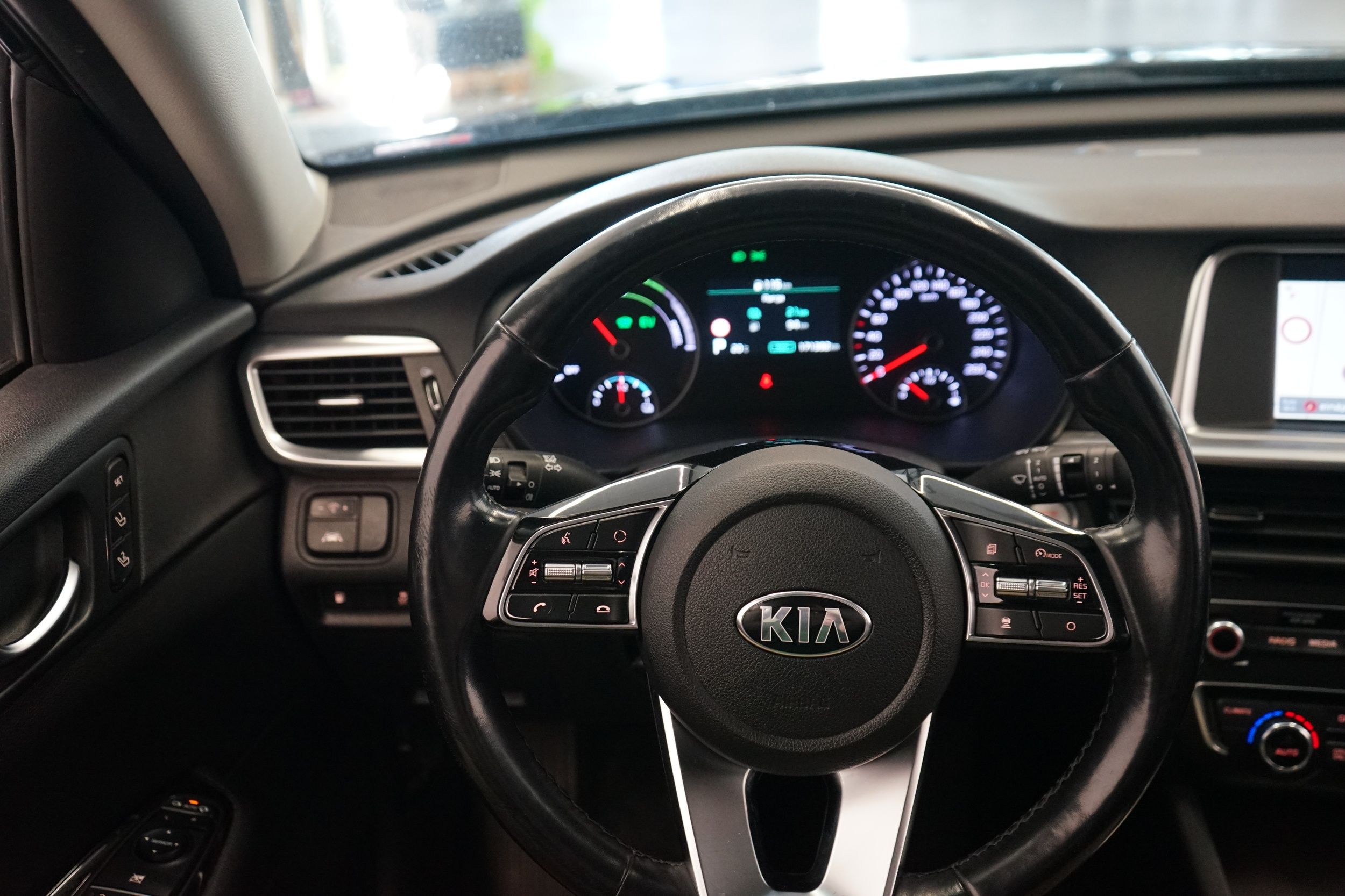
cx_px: 672
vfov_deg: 40.0
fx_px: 1233
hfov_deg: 57.2
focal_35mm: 33
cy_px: 448
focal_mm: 33
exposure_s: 1/160
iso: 3200
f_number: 4
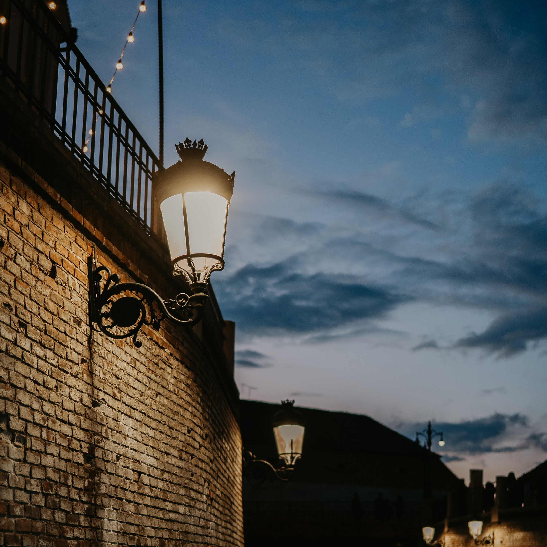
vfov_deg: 32.6
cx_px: 278
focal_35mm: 51
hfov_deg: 33.4
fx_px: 912
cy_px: 427
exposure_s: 1/640
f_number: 1.4
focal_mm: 35
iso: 1000
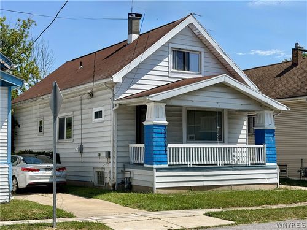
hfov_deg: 39.7
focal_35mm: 48
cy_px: 115
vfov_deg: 30.3
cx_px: 154
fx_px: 426
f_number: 1.78
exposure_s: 1/6536
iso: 80
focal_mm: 6.76
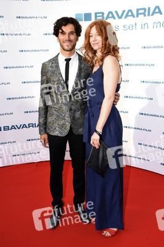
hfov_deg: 38.3
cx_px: 82
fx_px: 236
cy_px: 124
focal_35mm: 34
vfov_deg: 55.1
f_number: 10
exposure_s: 1/160
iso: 200
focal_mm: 23
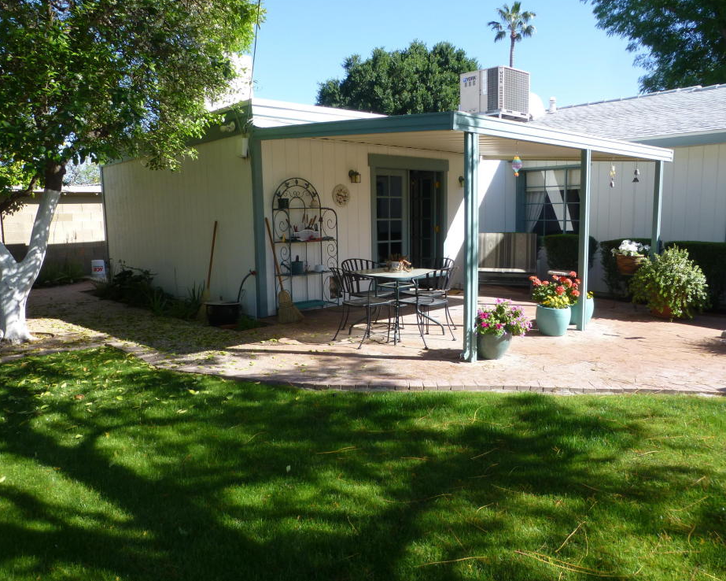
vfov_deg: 54.9
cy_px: 284
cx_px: 374
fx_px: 559
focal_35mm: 26
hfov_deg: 66.0
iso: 100
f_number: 4
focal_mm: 4.3
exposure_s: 1/320
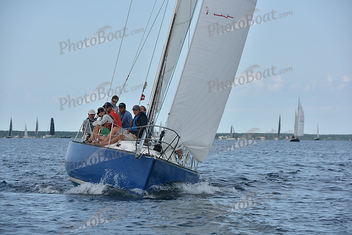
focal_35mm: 175
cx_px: 176
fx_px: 1711
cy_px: 118
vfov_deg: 7.9
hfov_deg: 11.7
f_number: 9
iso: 320
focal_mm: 175
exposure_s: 1/1000
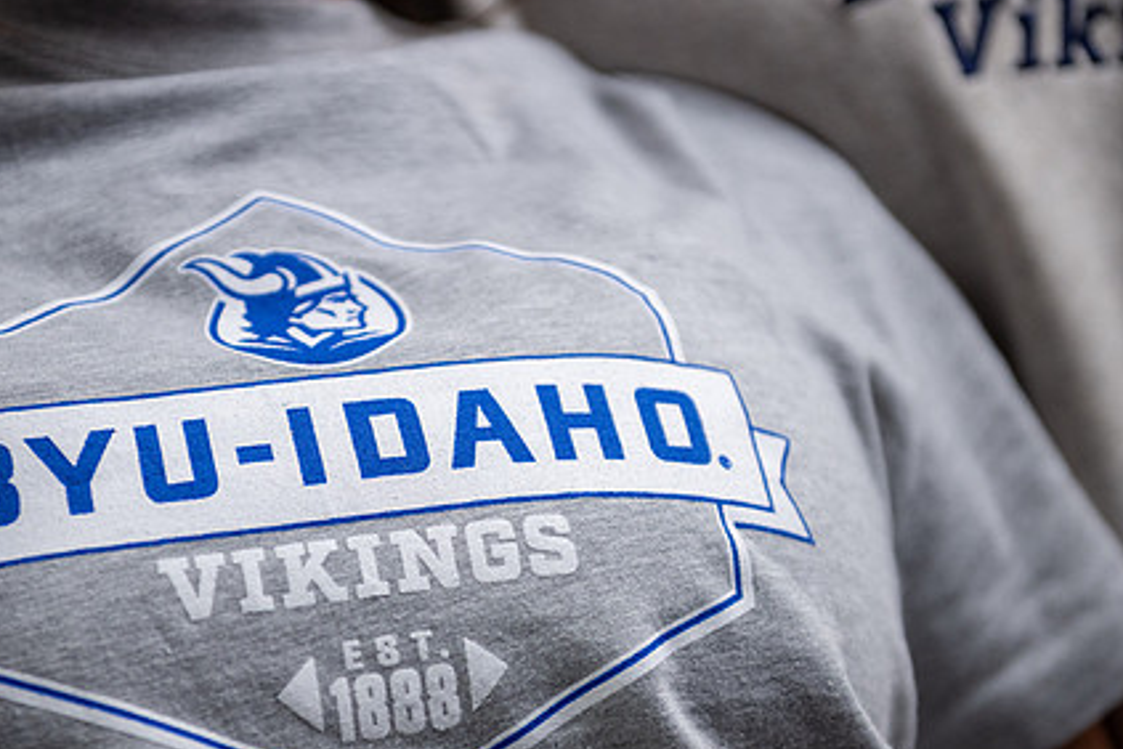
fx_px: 2651
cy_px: 450
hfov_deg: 23.8
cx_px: 366
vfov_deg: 16.1
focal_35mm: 85
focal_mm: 62
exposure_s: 1/400
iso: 800
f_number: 3.2
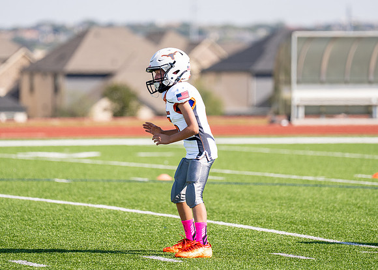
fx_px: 3091
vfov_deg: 5.0
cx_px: 193
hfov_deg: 7.0
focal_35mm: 288
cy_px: 110
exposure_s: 1/2000
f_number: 2.8
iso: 100
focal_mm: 200
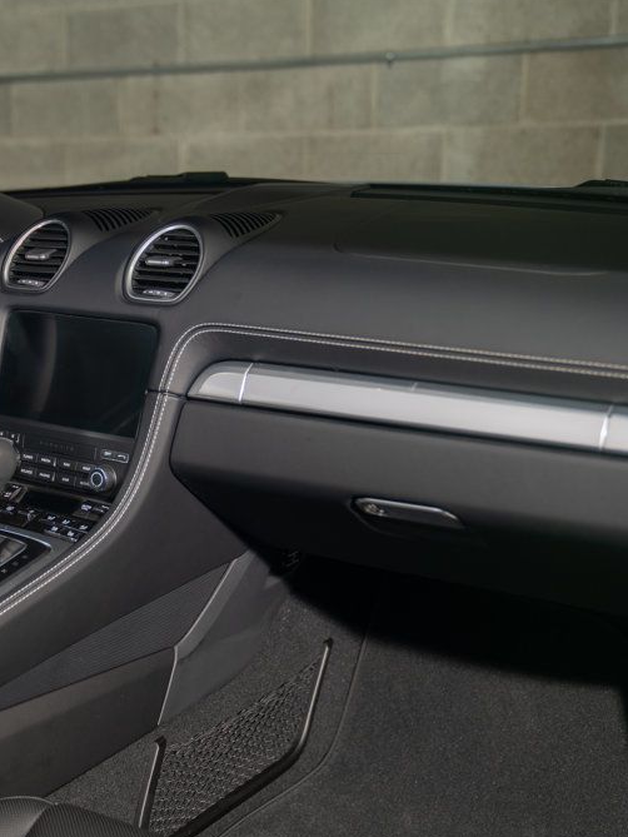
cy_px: 420
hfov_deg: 26.5
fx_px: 1282
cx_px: 50
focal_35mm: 53
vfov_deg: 36.2
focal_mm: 36
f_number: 2.8
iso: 250
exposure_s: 1/60
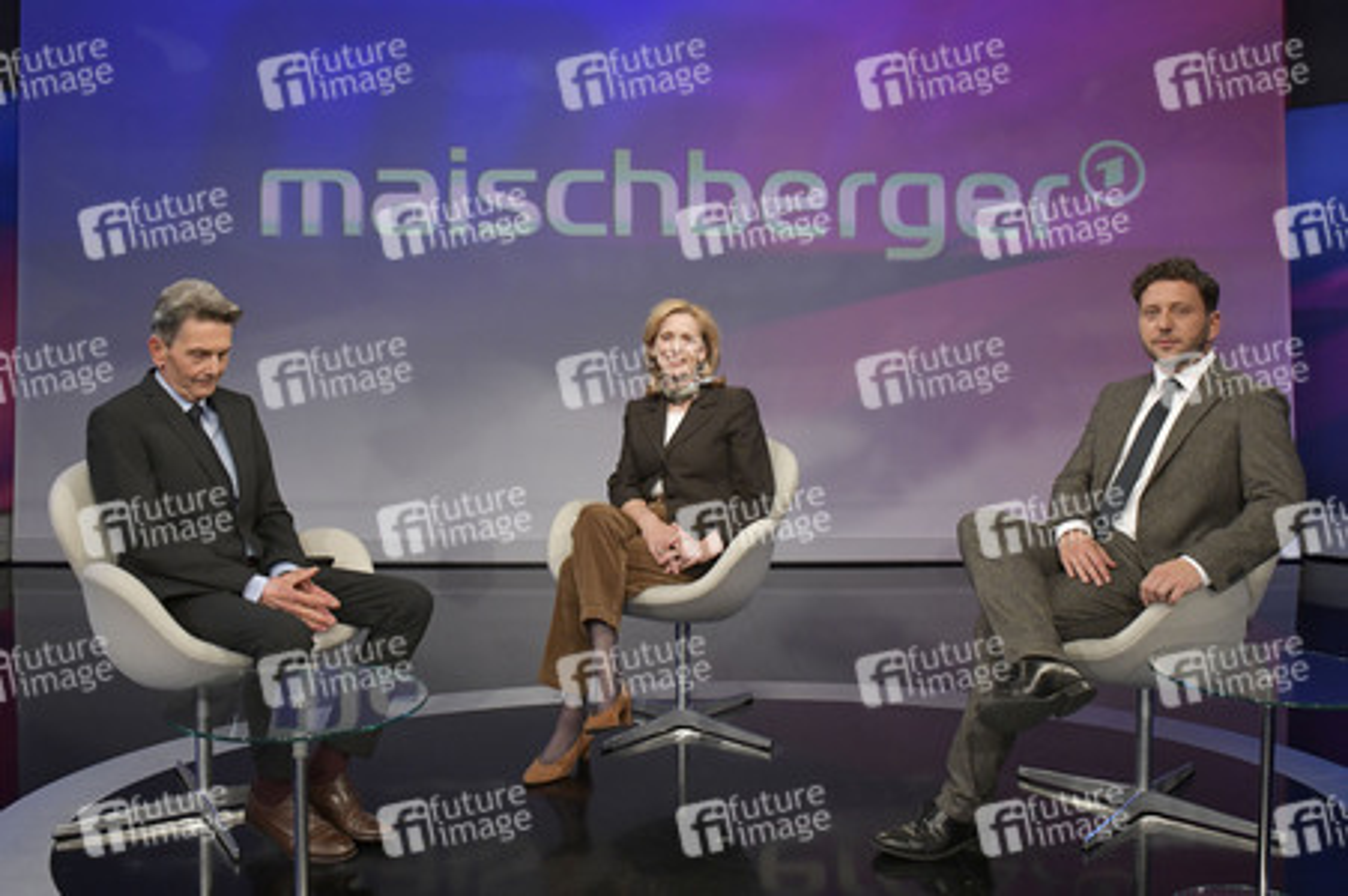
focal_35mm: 24
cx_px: 674
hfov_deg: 73.8
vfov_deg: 53.1
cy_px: 448
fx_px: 898
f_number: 6.3
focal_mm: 24
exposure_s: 1/200
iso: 2500
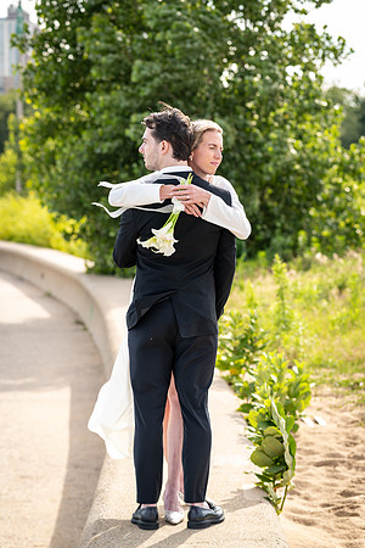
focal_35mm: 105
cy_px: 274
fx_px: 1597
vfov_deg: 19.5
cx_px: 182
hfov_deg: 13.0
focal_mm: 105
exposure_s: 1/400
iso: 125
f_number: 4
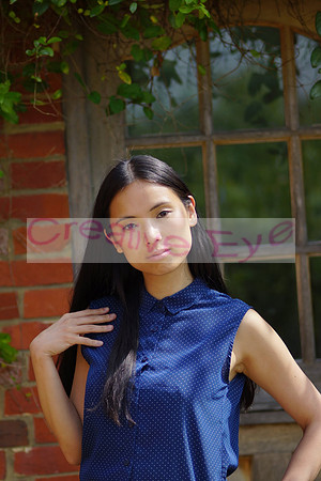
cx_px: 160
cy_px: 240
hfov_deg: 9.1
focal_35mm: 150
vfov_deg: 13.7
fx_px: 2006
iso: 125
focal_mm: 100
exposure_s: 1/1600
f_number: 2.8
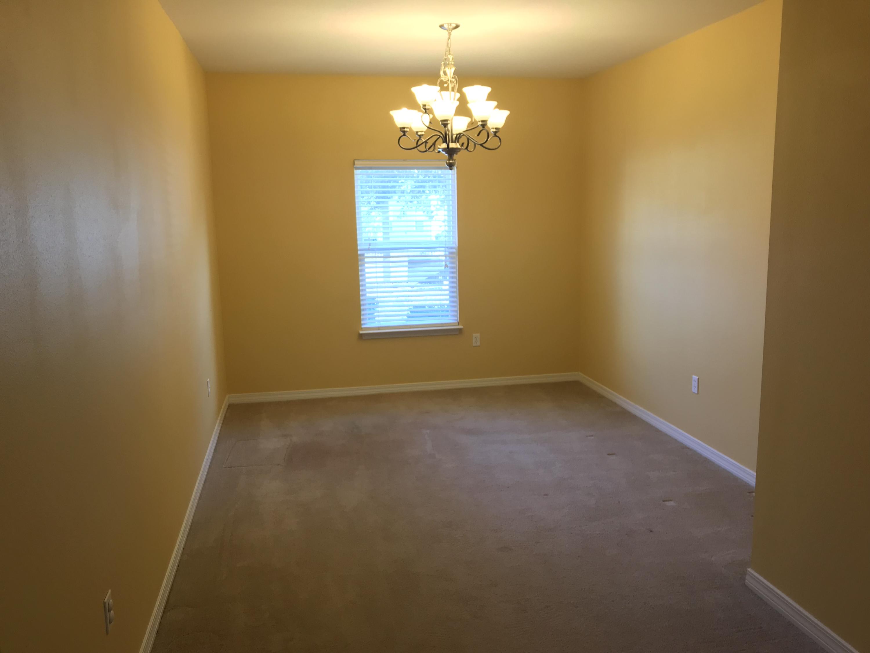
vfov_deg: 49.7
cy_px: 326
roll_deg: +1.2
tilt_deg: -9.1
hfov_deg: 63.4
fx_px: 704
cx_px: 435
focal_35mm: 28
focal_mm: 3.99
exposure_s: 1/30
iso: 25
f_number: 1.8
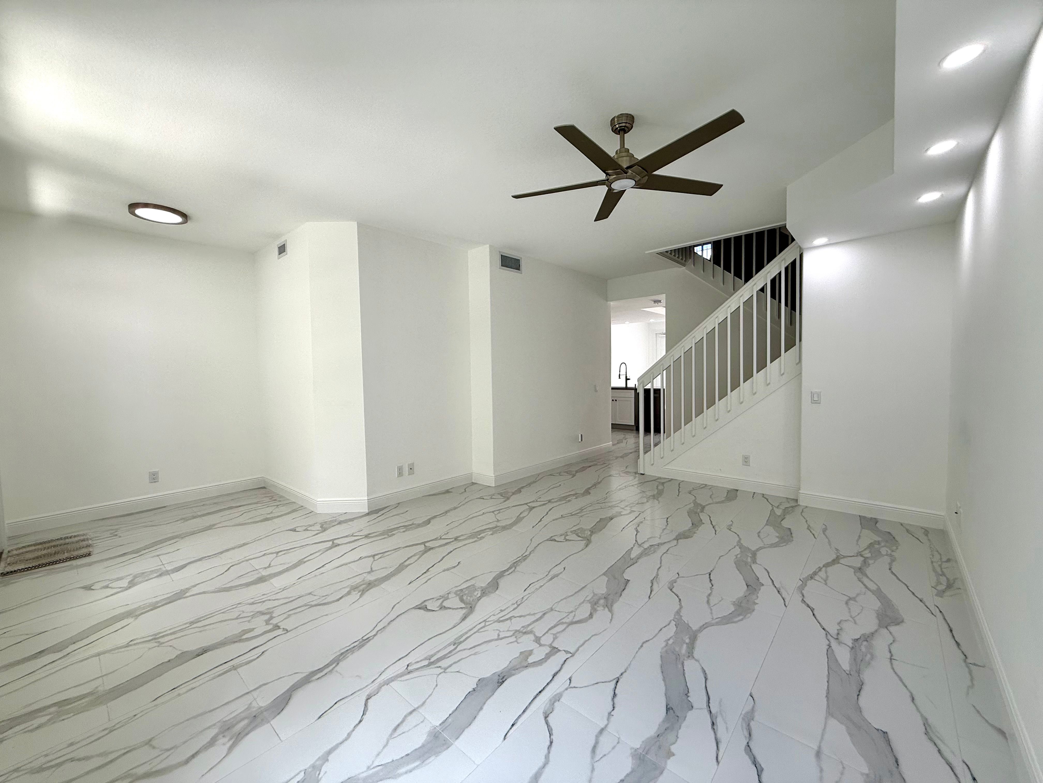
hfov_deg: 102.1
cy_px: 392
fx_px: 422
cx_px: 522
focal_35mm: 14
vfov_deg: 85.7
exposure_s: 1/151
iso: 50
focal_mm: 2.22
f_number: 2.2
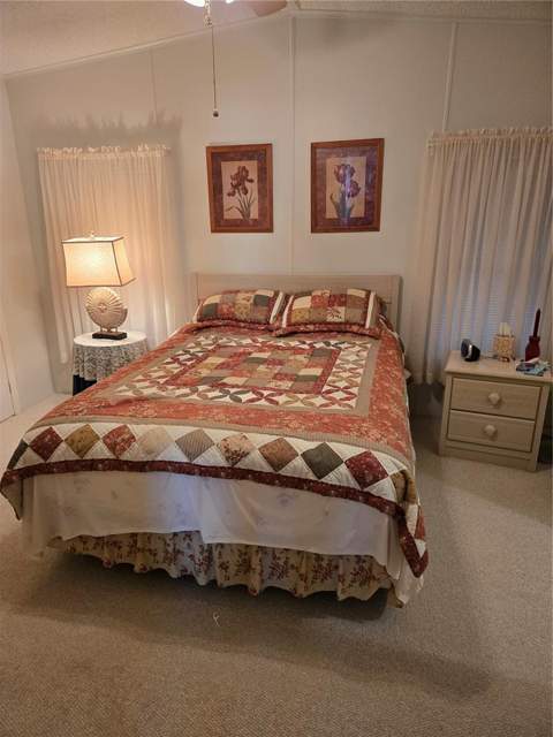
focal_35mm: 23
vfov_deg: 73.9
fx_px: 490
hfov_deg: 58.9
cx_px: 276
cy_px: 368
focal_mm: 5.4
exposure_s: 1/120
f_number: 1.8
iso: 400
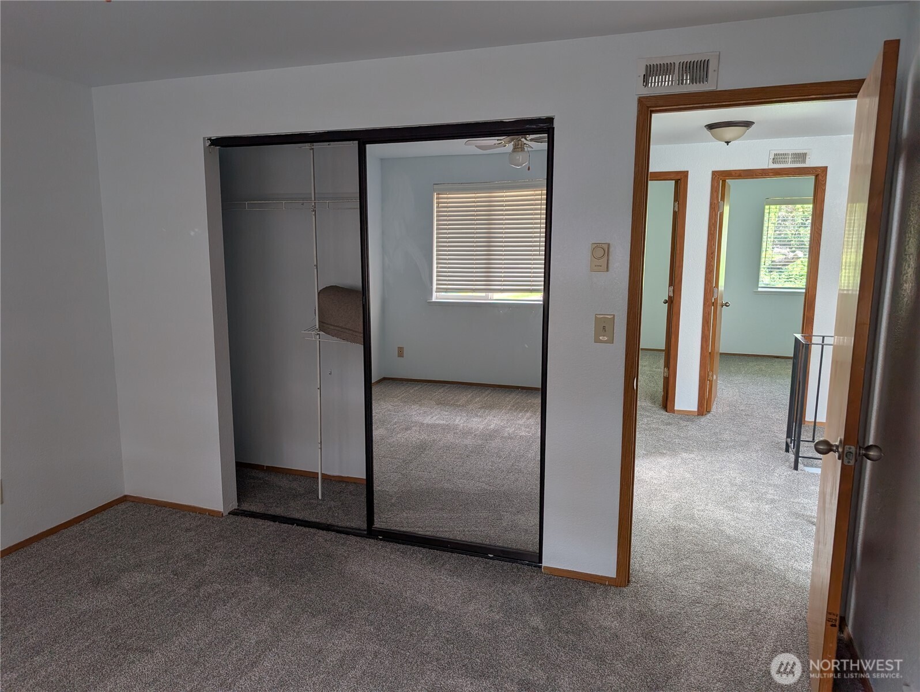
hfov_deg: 71.5
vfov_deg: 56.9
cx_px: 460
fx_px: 639
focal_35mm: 24
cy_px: 346
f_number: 1.68
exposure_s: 1/164
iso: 22
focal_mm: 6.9
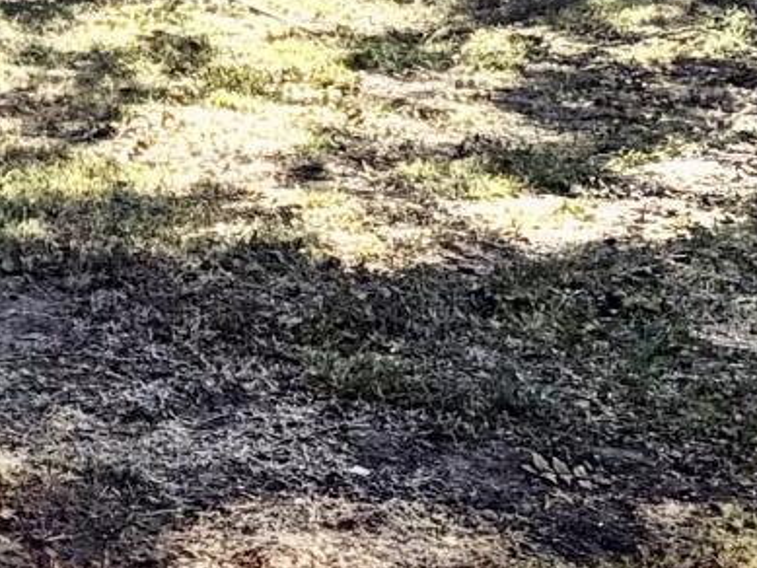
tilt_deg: -12.4
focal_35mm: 108
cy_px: 154
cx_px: -539
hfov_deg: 15.9
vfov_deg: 13.7
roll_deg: -0.4
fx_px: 2363
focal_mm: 2.22
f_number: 2.2
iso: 50
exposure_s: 1/502
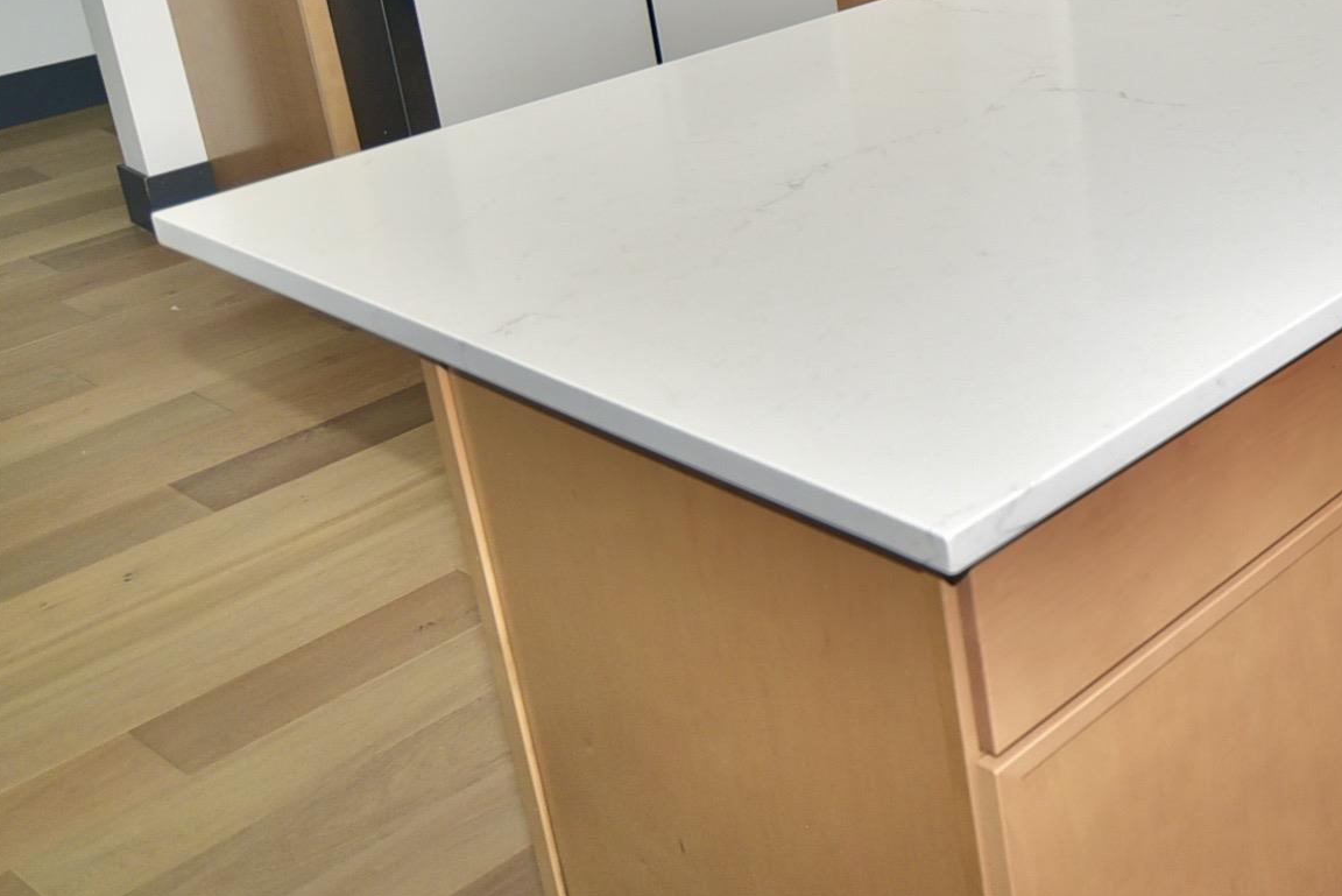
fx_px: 1753
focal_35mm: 47
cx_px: 1651
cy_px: -9
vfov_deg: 27.0
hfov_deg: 33.3
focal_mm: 18
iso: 400
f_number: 3.5
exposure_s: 1/250
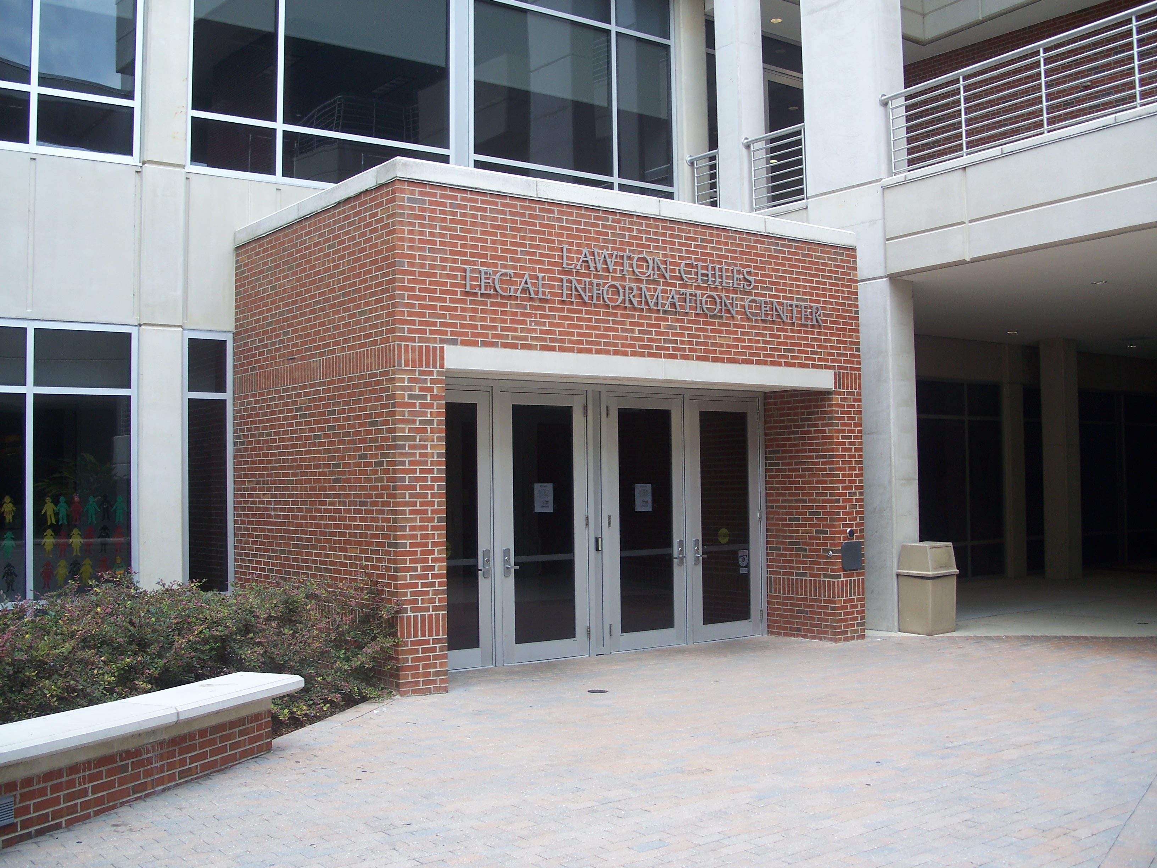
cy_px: 434
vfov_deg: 38.7
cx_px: 578
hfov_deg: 50.1
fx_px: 1237
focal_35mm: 37
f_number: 2.8
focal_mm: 7.8
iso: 64
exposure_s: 1/125
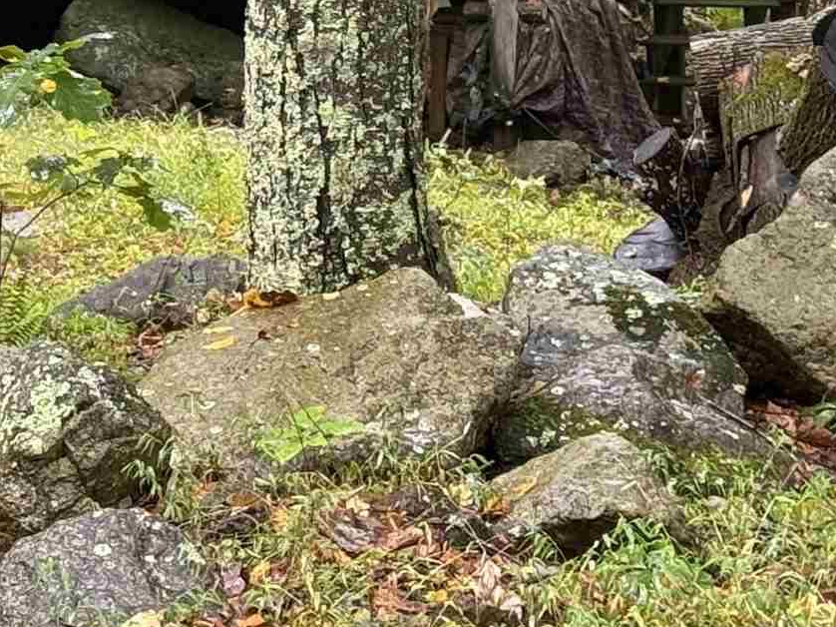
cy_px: -353
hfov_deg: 11.0
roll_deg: +2.1
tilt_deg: -3.4
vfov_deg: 8.2
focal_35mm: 176
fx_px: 4249
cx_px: -224
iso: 80
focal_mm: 6.76
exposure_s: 1/121
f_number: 1.78
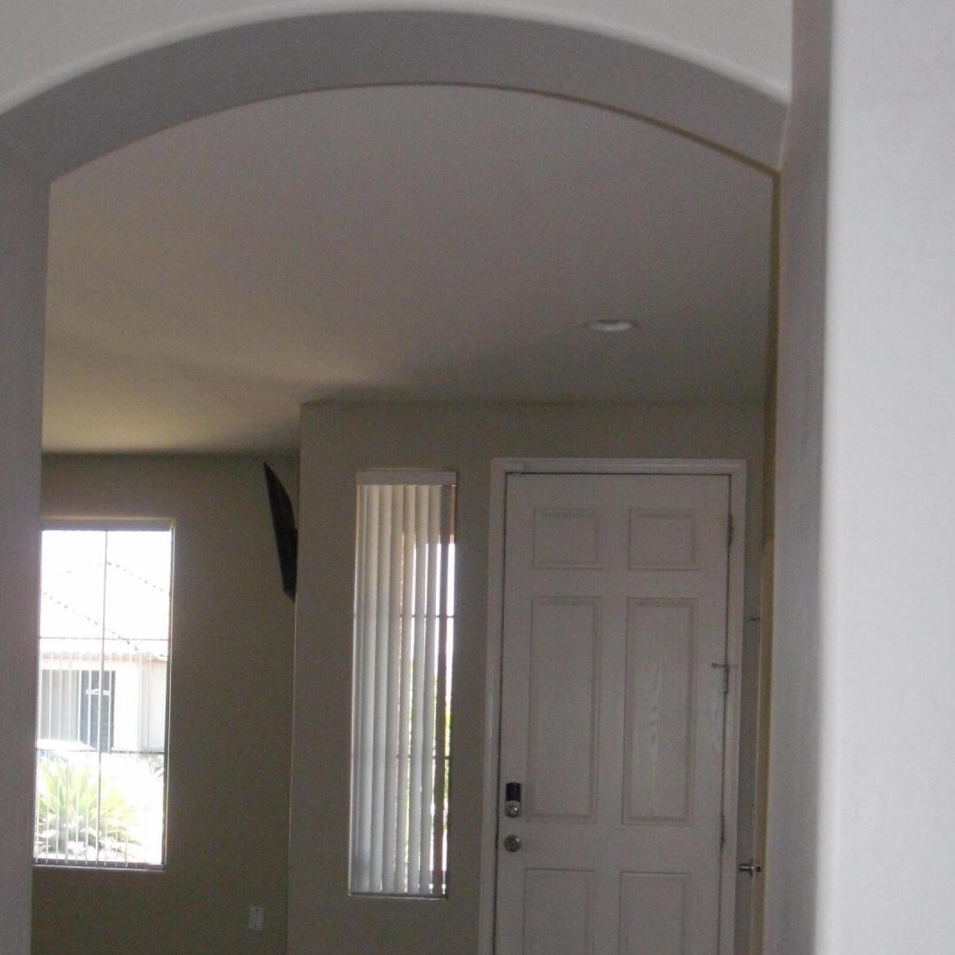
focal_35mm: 58
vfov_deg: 29.1
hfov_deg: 29.5
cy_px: 707
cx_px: 389
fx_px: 1810
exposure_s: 1/45
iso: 400
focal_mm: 6.3
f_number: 8.2
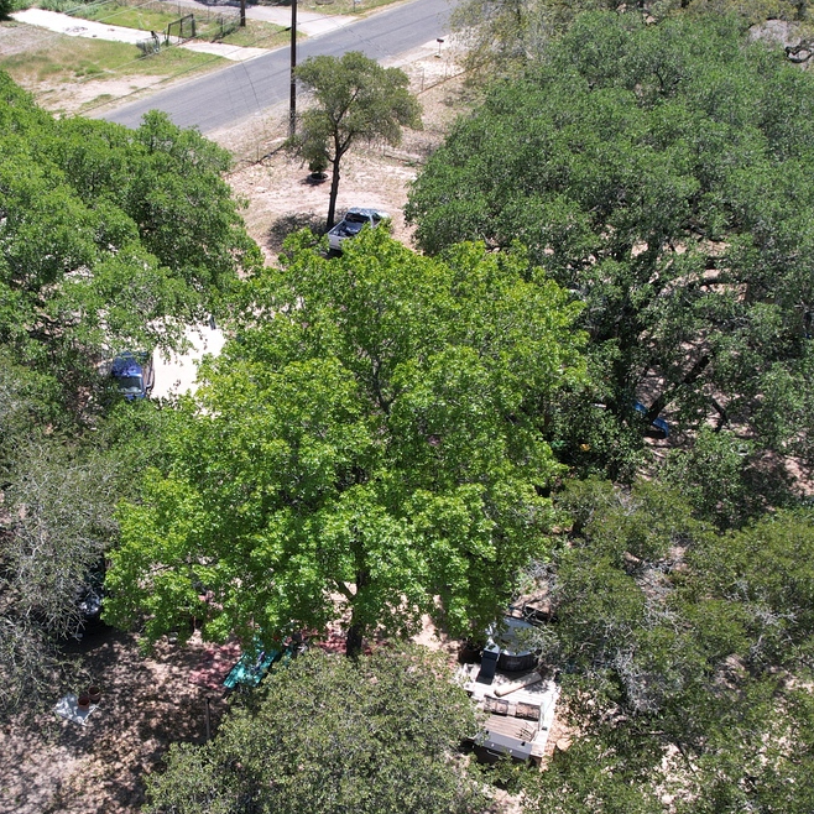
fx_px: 1224
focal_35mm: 46
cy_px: 518
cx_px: 265
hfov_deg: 36.4
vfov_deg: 36.5
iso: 100
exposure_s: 1/60
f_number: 2.8
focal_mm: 8.38
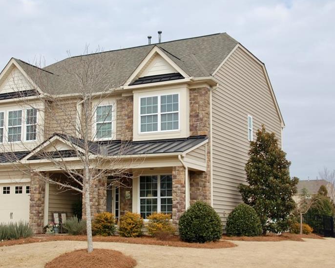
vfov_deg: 26.8
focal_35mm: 57
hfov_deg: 33.1
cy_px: 141
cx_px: 141
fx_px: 562
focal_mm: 27
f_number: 9
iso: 200
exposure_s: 1/320
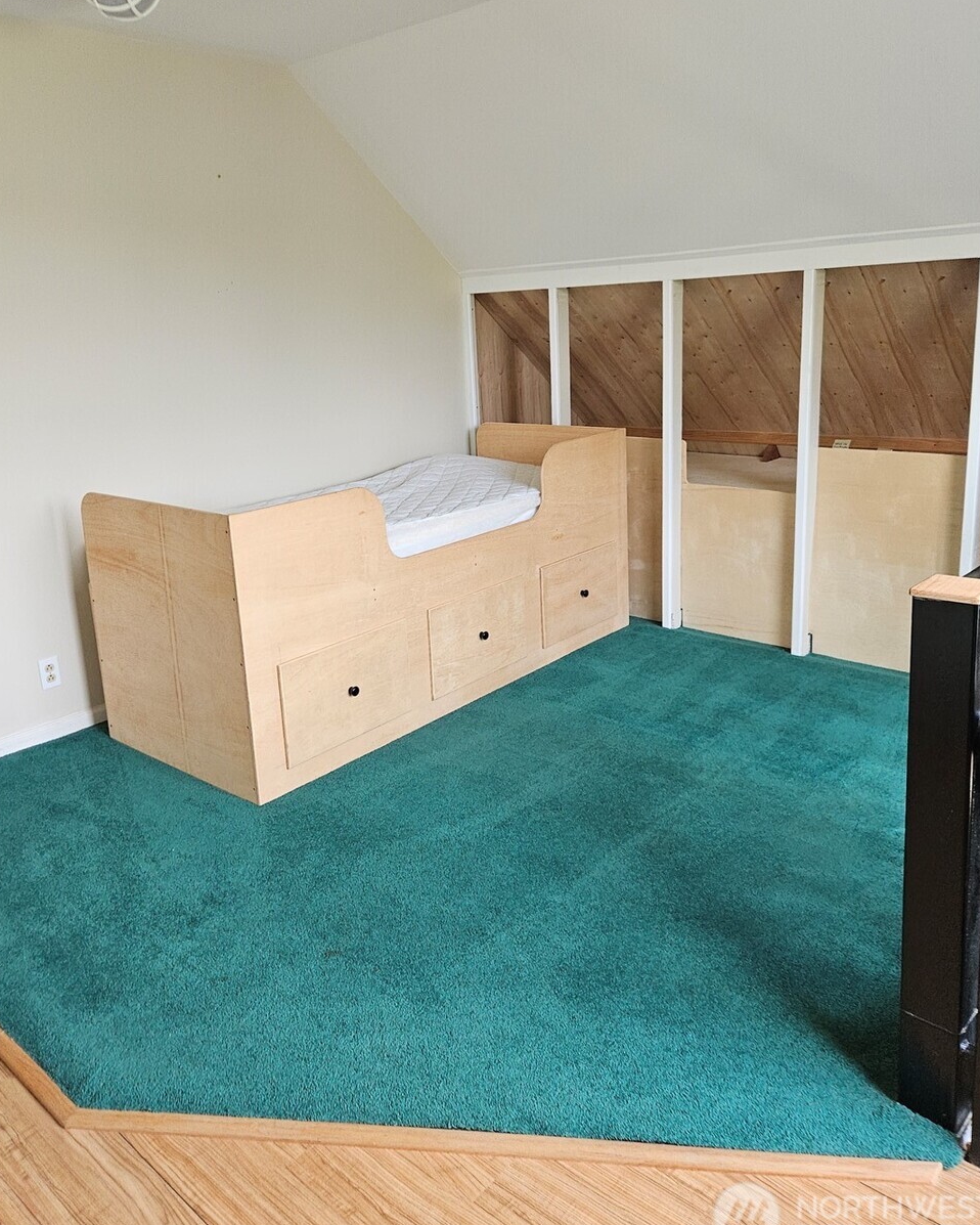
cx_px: 474
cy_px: 526
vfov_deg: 63.8
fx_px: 979
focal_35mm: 27
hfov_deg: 53.2
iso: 64
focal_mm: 5.4
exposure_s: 1/60
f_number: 1.8
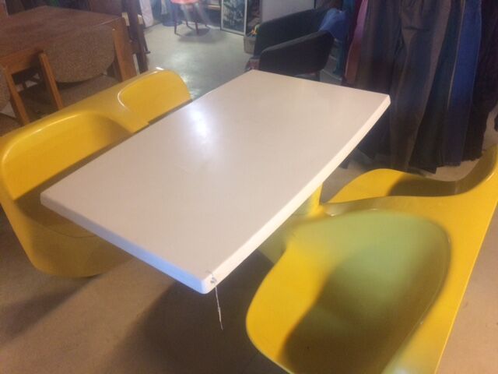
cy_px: 187
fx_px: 417
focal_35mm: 29
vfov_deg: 48.2
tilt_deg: -35.8
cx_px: 249
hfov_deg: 61.7
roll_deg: +4.5
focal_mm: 4.15
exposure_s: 1/33
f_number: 2.2
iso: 320
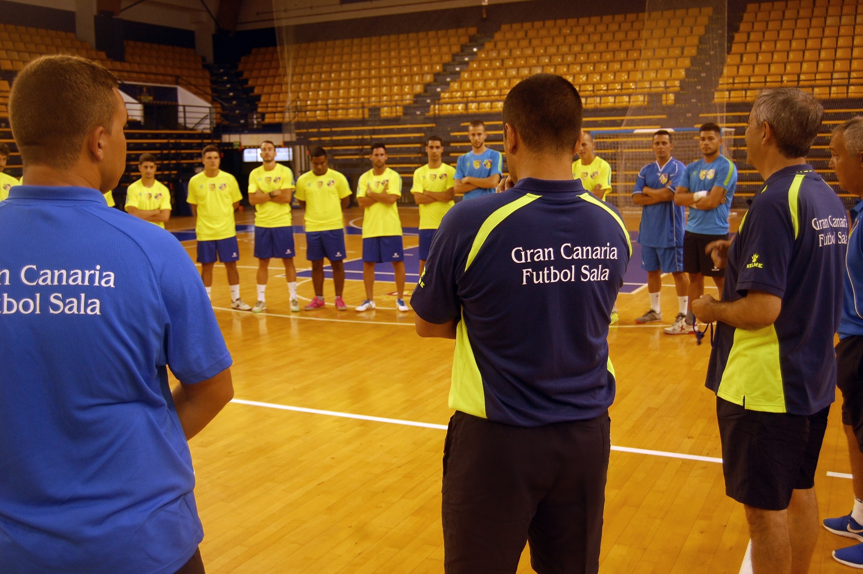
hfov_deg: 53.2
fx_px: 862
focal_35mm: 36
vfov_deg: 36.8
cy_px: 287
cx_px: 432
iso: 400
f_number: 4
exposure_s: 1/100
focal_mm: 24
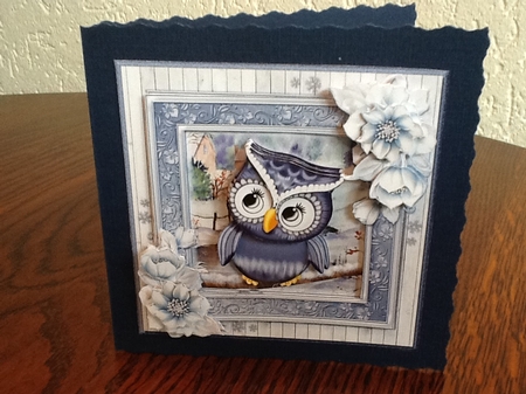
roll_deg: +1.8
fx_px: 668
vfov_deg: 32.8
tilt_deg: -23.5
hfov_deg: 43.0
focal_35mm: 44
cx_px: 263
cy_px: 197
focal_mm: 2.03
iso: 125
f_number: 2.4
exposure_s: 1/30
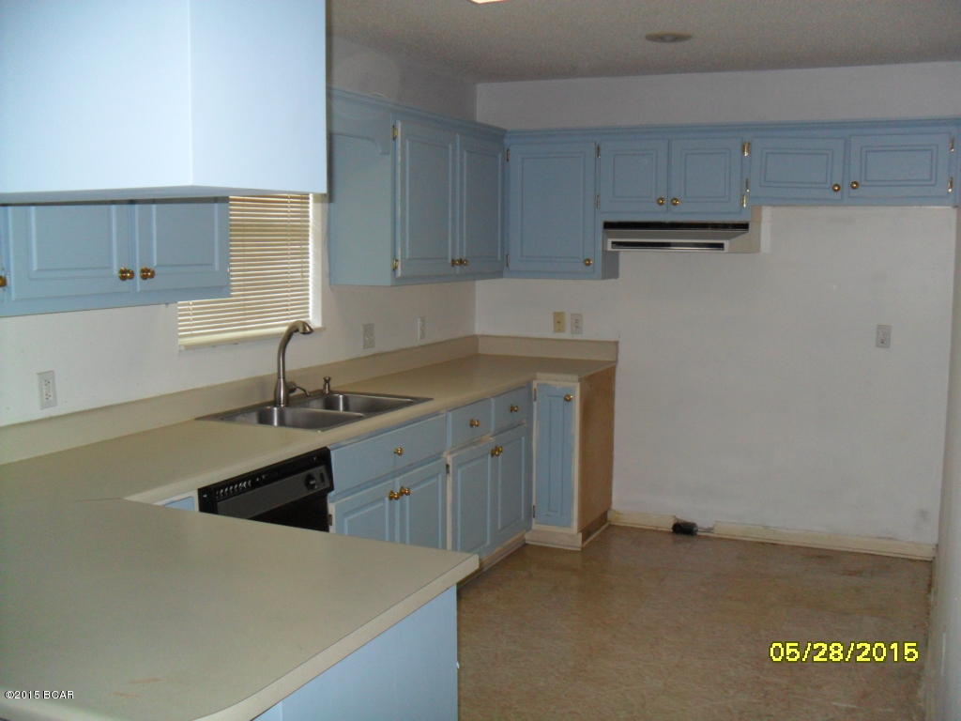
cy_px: 360
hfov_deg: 52.6
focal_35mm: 35
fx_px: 972
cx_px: 480
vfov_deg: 40.7
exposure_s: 1/45
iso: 200
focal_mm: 6.3
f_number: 3
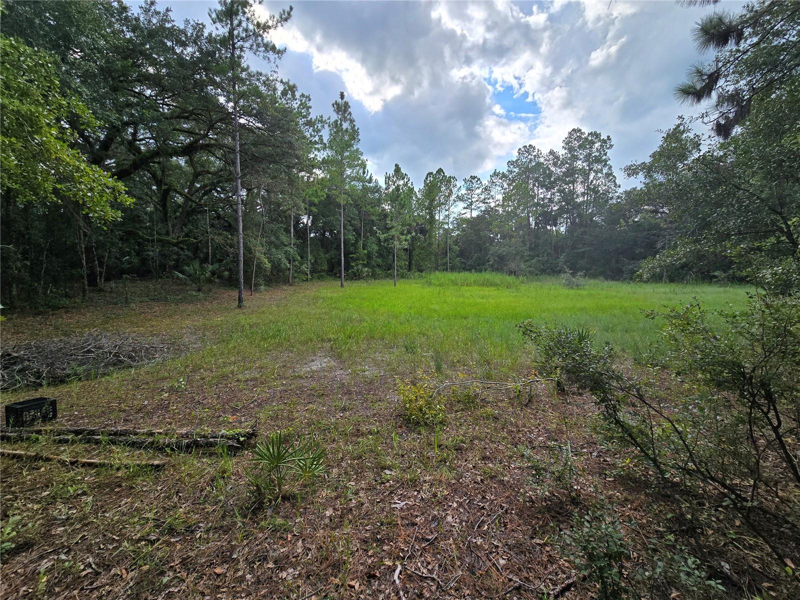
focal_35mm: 13
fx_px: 300
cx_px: 400
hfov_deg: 106.2
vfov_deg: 89.9
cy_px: 300
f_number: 2.2
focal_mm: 2.2
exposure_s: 1/1269
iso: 50
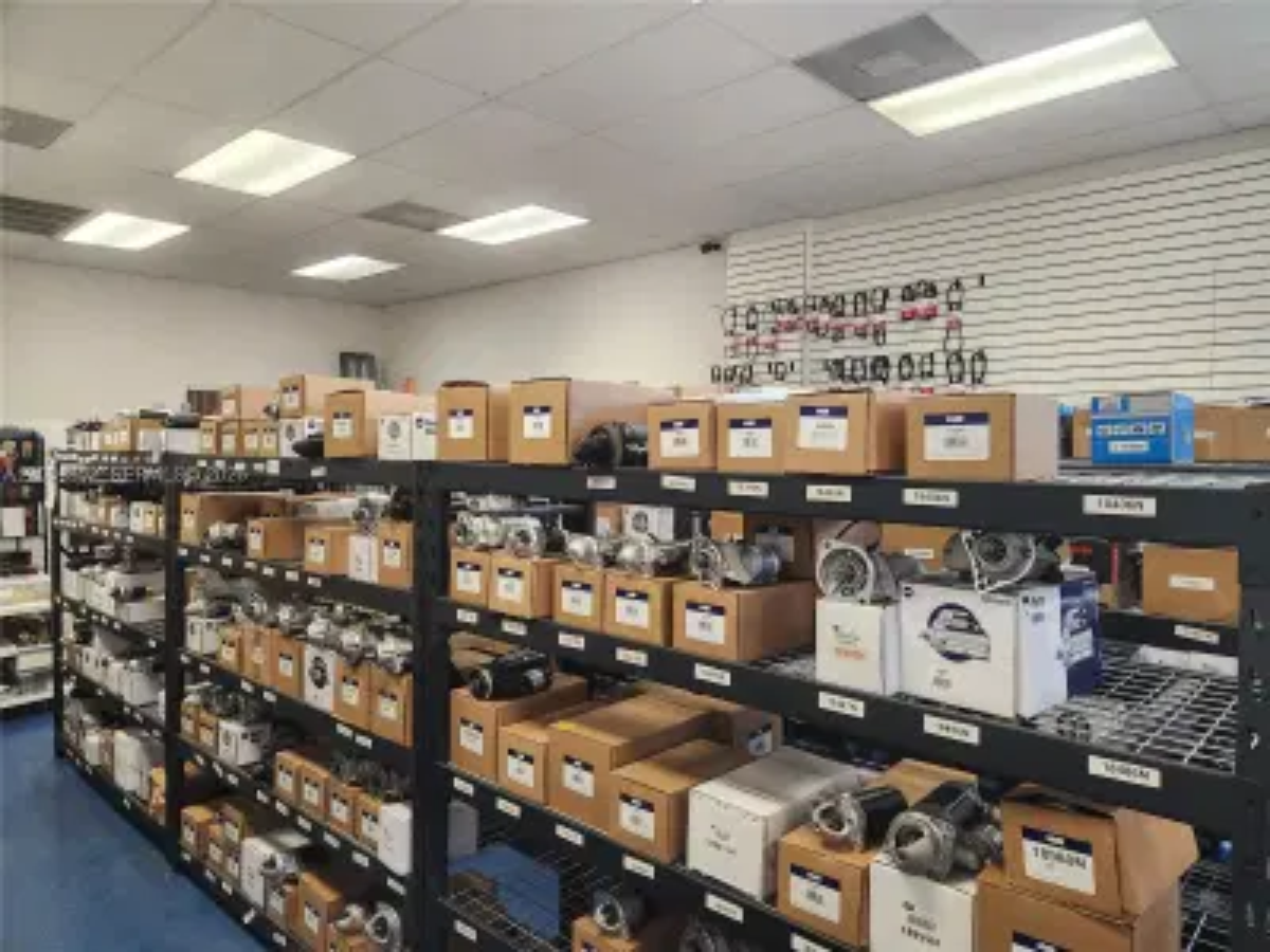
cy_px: 476
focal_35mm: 23
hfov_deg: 73.9
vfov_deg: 58.9
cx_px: 635
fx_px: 844
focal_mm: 5.4
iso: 250
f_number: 1.8
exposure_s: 1/120
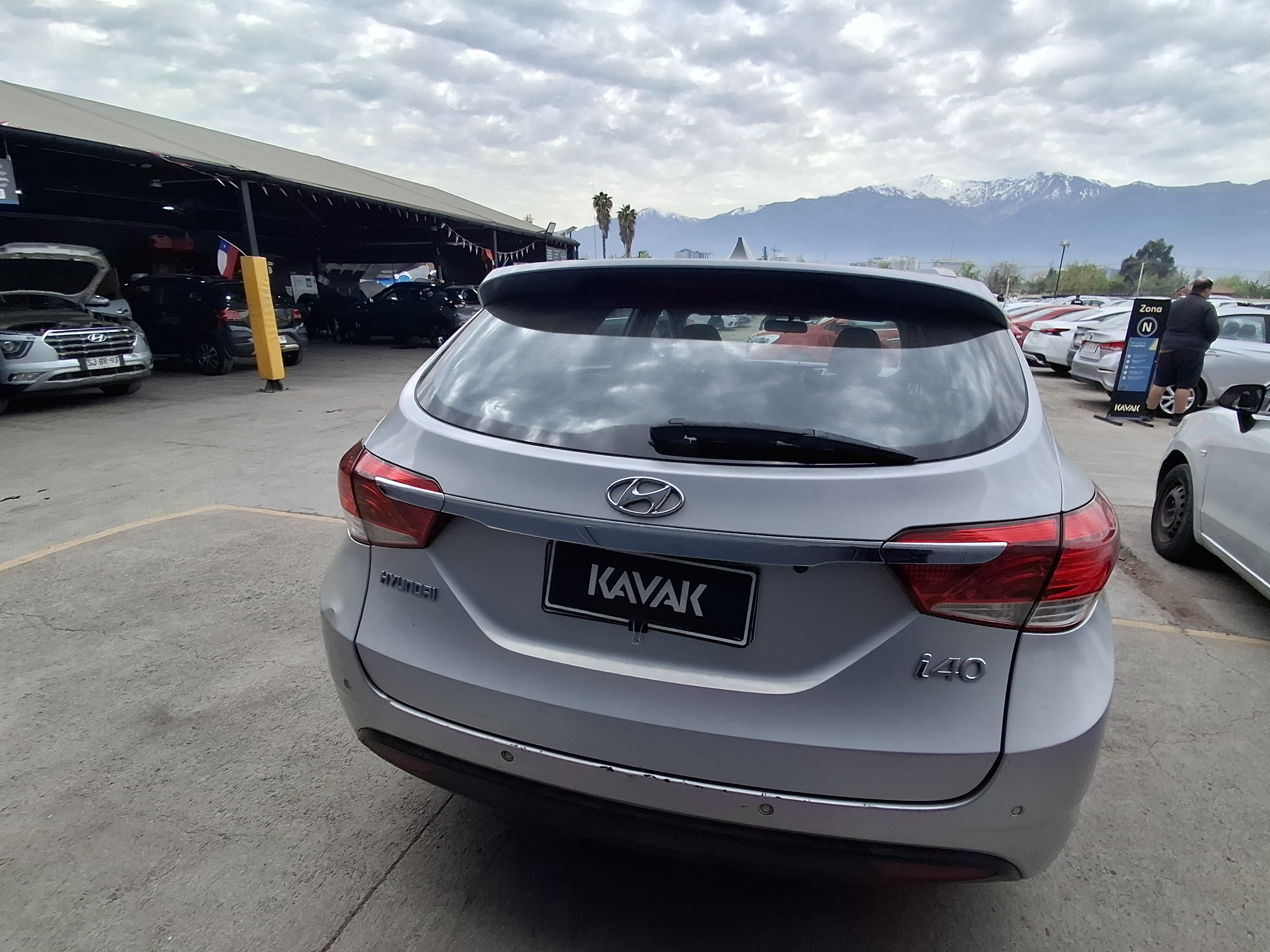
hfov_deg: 90.9
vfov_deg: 74.7
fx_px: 624
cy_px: 486
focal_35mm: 17
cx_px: 669
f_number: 2.2
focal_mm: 1.64
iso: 40
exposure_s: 1/1701
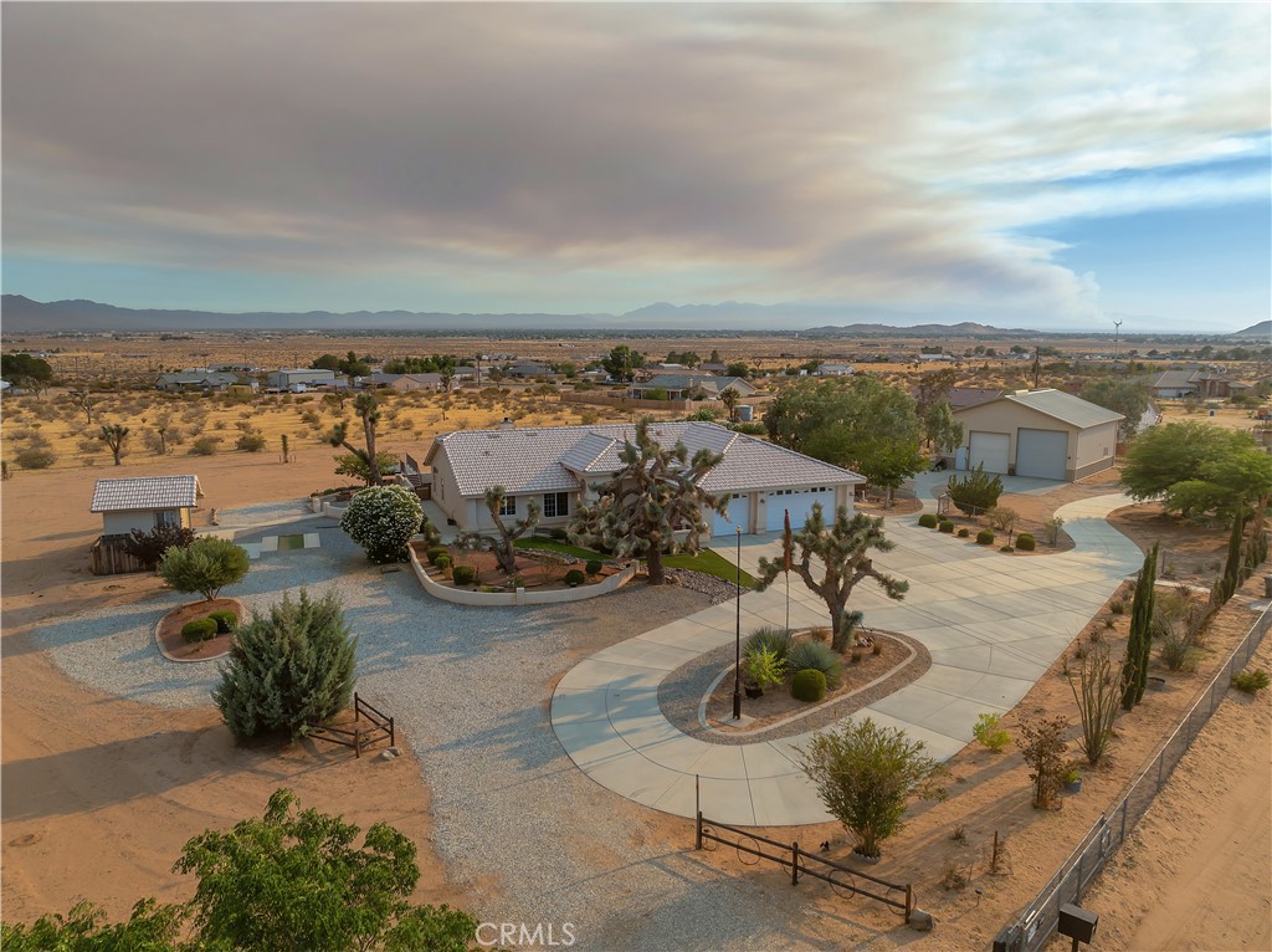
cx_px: 636
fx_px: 881
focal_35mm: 24
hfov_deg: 71.6
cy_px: 476
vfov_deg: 56.7
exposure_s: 1/2000
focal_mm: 12.29
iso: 130
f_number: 2.8
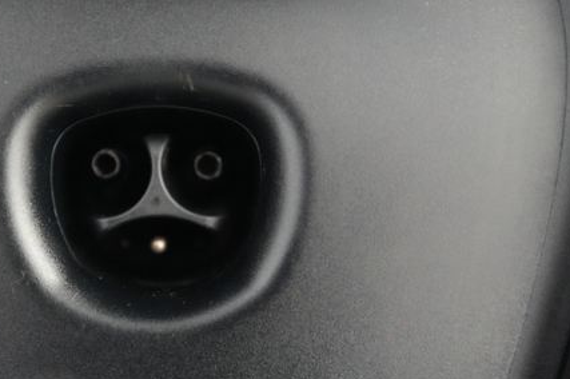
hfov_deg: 45.4
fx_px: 664
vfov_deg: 31.8
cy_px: 220
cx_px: 172
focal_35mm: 42
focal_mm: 28
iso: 12800
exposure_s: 1/160
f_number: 2.8
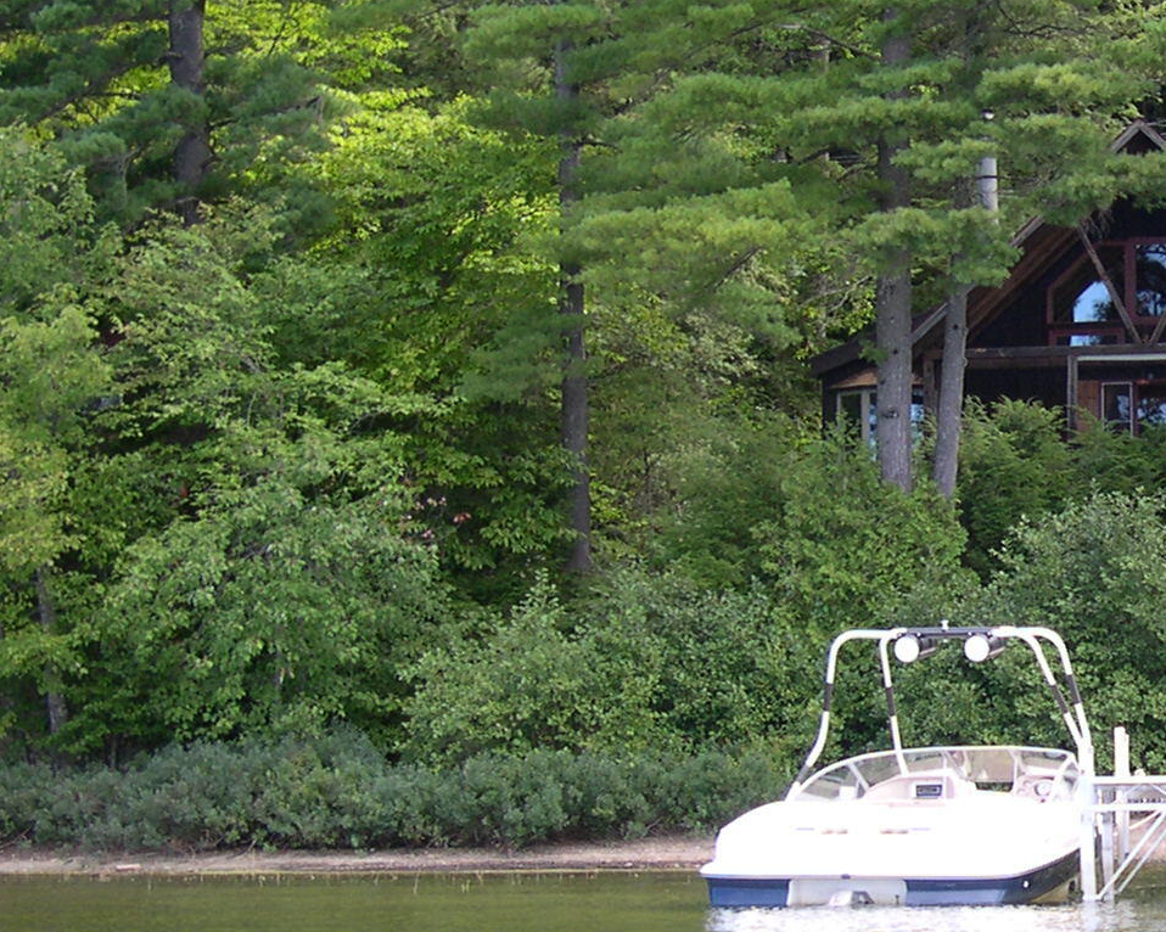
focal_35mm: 88
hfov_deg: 20.9
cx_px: 1228
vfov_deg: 17.5
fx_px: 3036
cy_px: 509
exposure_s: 1/190
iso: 100
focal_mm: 8
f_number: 2.8
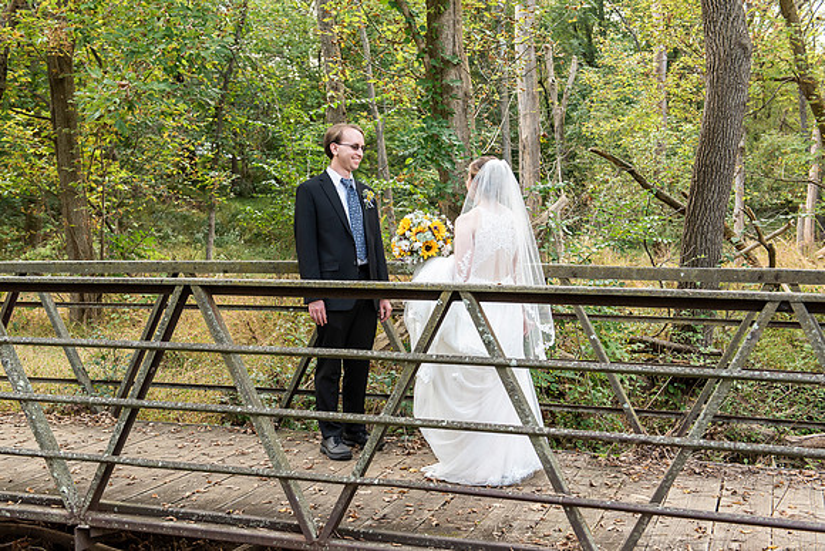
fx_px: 1015
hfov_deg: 44.2
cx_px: 396
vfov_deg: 30.3
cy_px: 282
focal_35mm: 44
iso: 400
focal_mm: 42
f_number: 4
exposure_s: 1/320
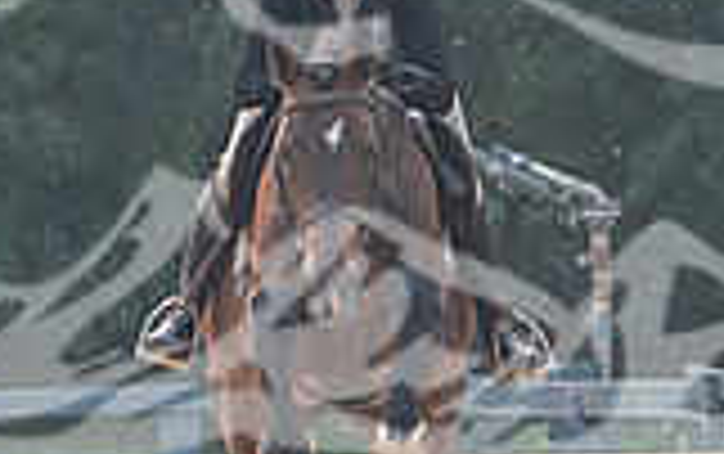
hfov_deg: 1.4
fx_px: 29016
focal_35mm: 1469
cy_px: 231
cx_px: 450
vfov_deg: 0.9
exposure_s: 1/640
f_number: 5.6
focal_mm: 400
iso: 500
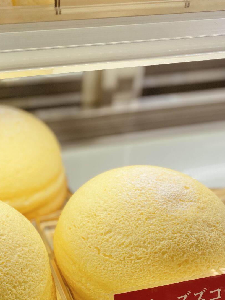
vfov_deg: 39.6
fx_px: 399
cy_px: 239
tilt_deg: -39.8
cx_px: 54
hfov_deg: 30.9
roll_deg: -0.7
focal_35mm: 46
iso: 32
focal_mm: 4.25
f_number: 1.8
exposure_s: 1/839
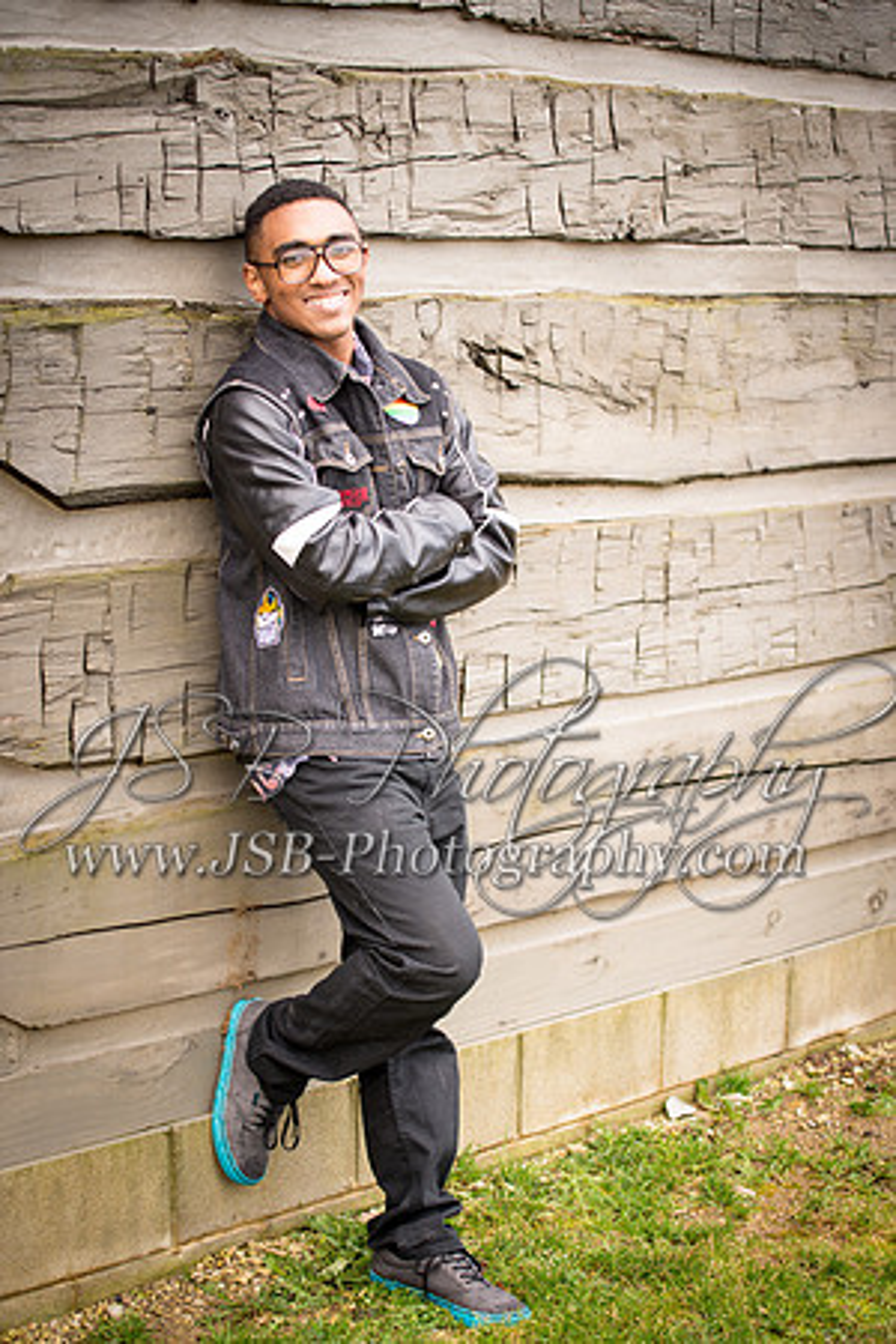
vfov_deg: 28.8
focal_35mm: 70
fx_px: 2613
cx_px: 448
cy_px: 672
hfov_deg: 19.5
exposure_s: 1/50
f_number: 2.8
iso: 200
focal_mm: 70
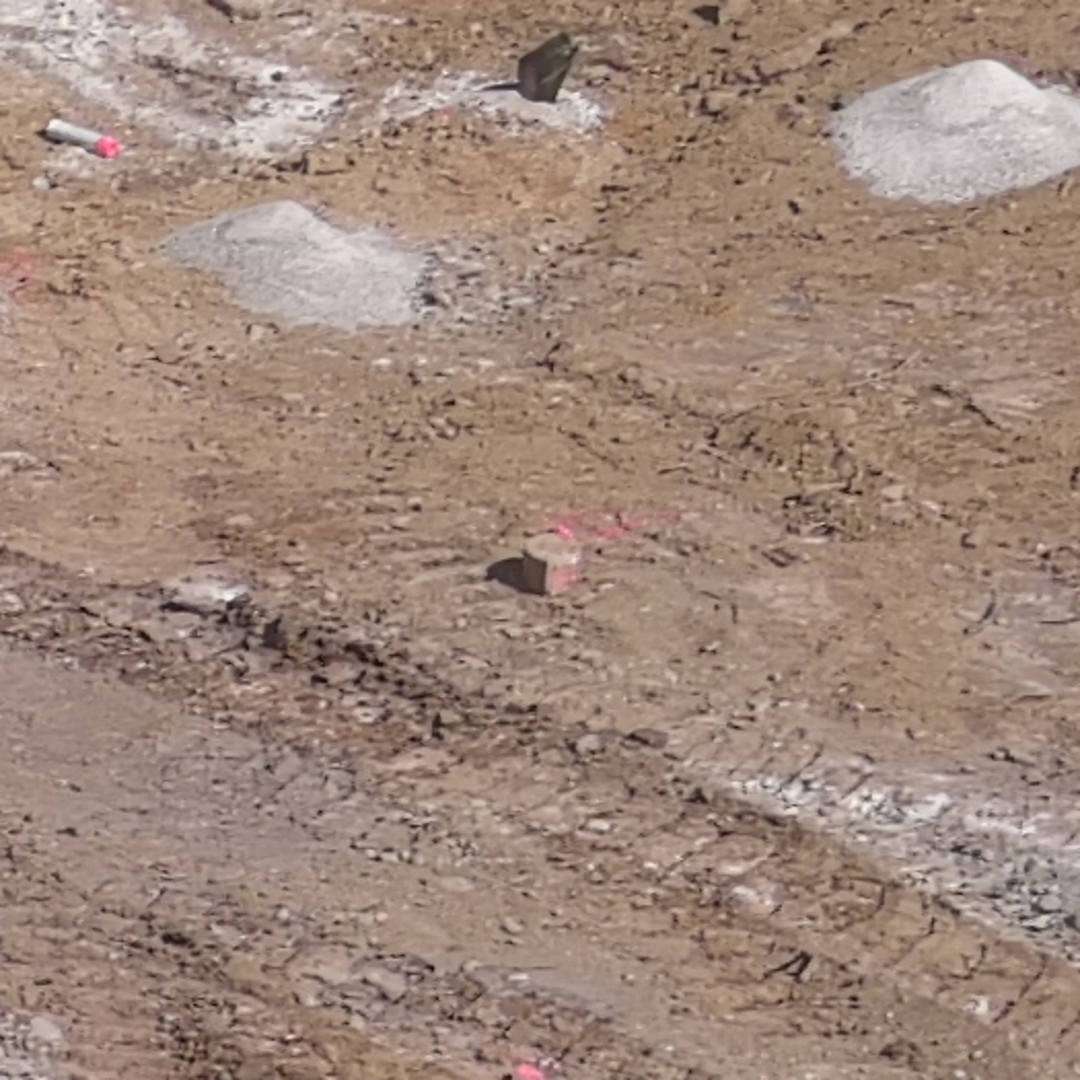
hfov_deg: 5.4
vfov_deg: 6.7
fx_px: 9072
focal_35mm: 257
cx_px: -4186
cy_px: 1568
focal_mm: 10.57
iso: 100
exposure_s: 1/2000
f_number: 2.8
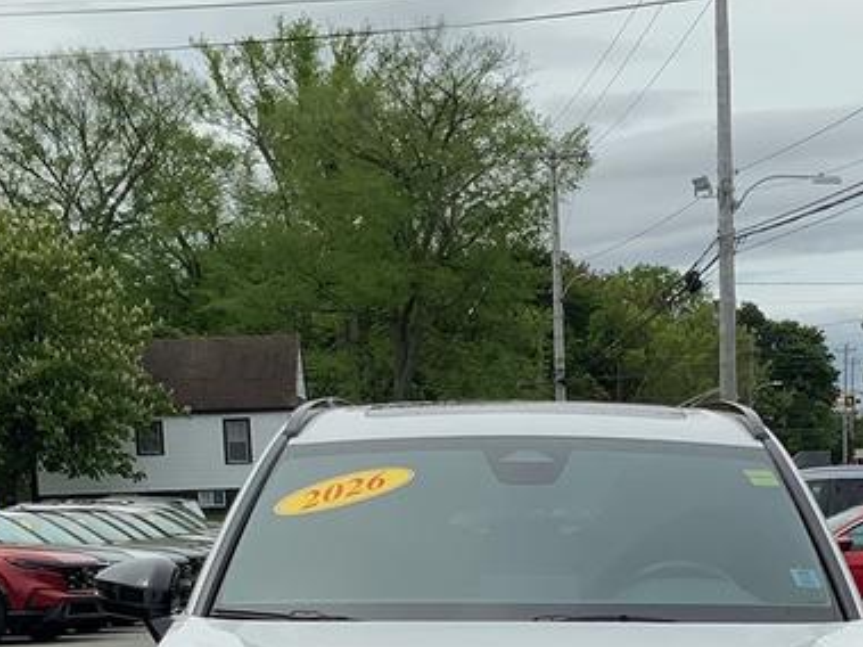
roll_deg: +2.3
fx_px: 2442
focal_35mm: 98
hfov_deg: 20.0
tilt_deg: -8.0
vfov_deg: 14.7
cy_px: 743
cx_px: 590
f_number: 1.8
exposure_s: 1/2427
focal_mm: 3
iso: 16
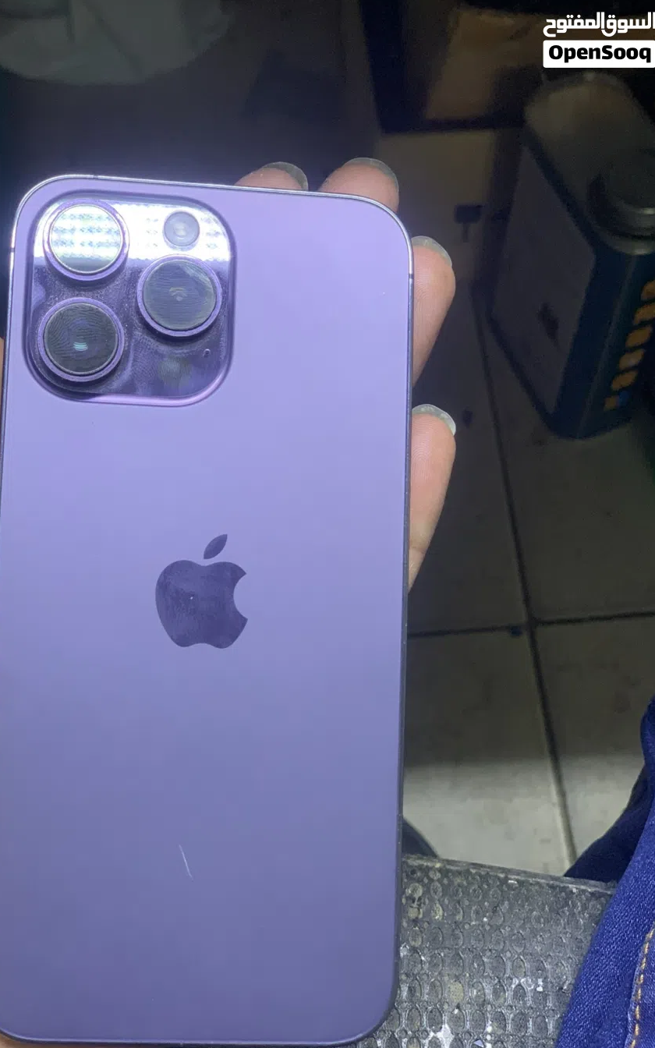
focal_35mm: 56
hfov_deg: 23.1
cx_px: 276
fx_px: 1599
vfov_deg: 36.3
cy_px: 525
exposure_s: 1/122
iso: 100
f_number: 2.4
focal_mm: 6
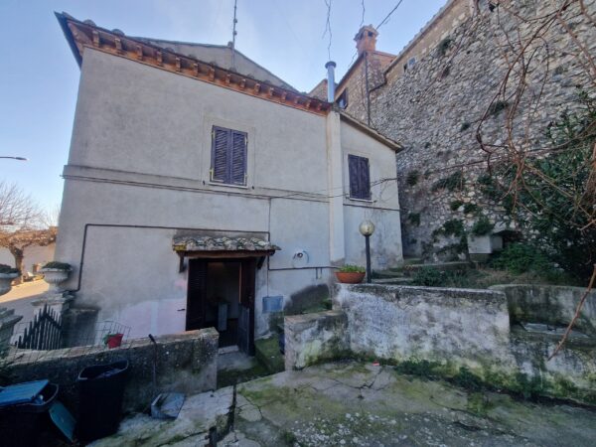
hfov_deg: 106.2
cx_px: 298
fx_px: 224
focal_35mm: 13
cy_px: 224
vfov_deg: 89.9
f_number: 2.2
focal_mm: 2.2
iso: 50
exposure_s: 1/473
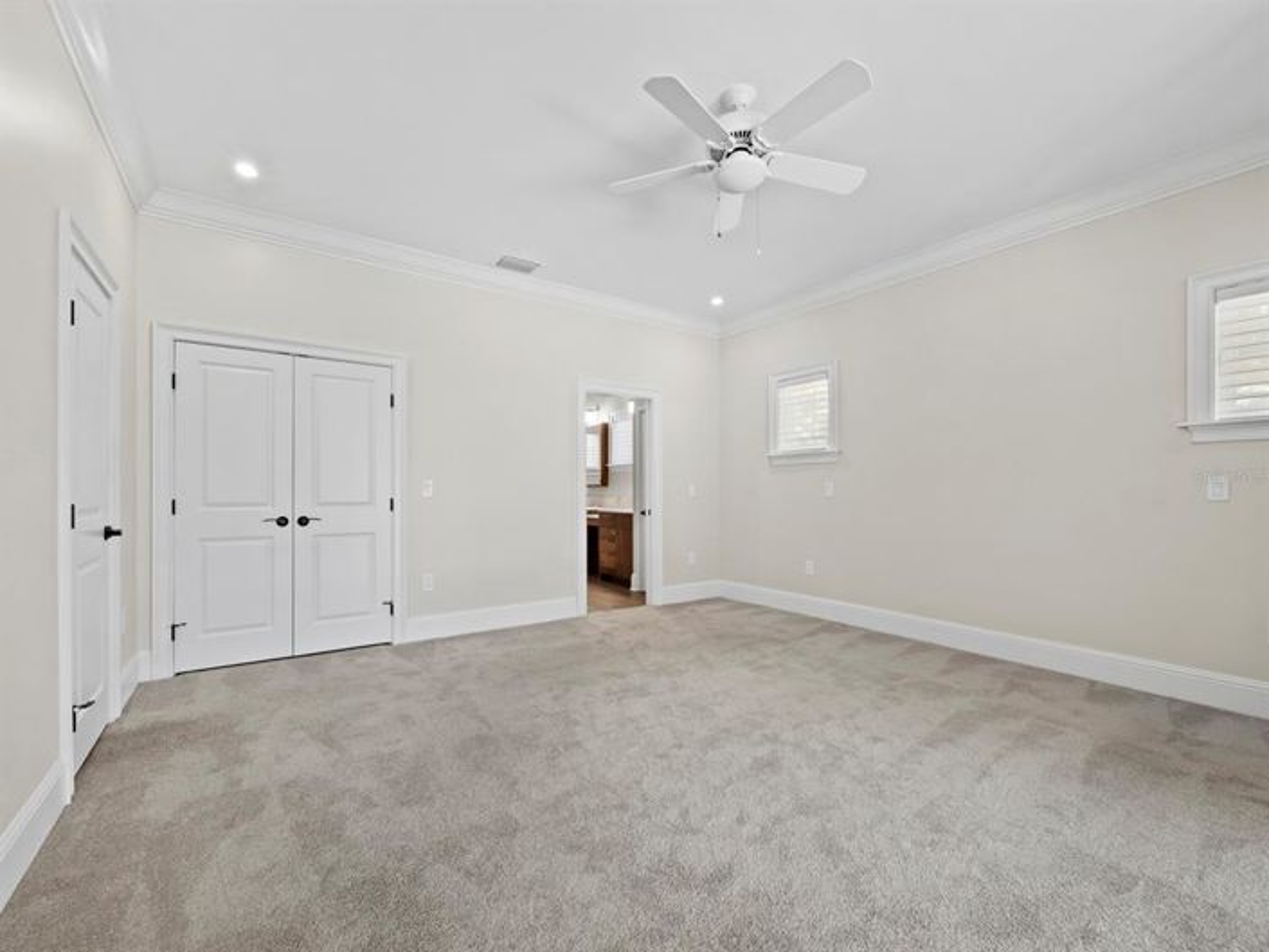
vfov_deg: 85.7
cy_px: 476
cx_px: 634
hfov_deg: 102.1
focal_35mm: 14
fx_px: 513
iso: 320
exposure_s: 1/1.25
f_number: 10
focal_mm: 7
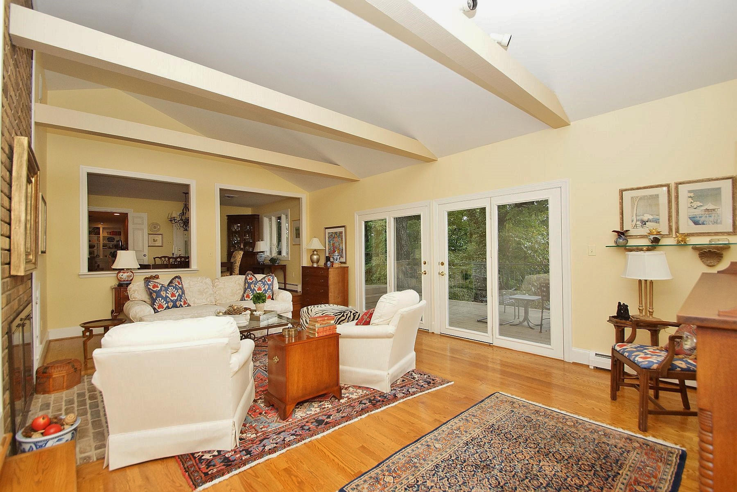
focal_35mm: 15
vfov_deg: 77.4
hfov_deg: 100.4
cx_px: 368
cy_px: 246
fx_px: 307
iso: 800
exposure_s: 1/100
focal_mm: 10
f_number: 5
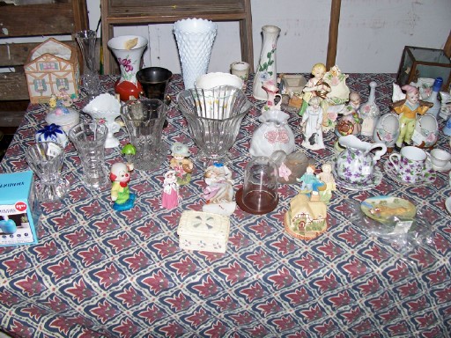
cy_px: 169
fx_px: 456
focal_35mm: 35
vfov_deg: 40.7
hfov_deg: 52.6
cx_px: 226
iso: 80
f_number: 2.8
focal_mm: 6
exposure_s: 1/60
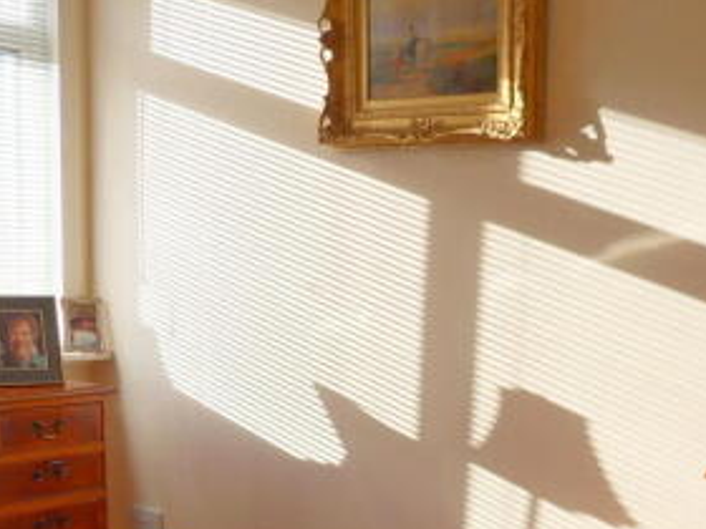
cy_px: 427
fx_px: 1020
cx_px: 526
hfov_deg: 37.3
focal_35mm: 50
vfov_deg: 28.5
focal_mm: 4.2
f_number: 3.3
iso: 80
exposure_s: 1/180
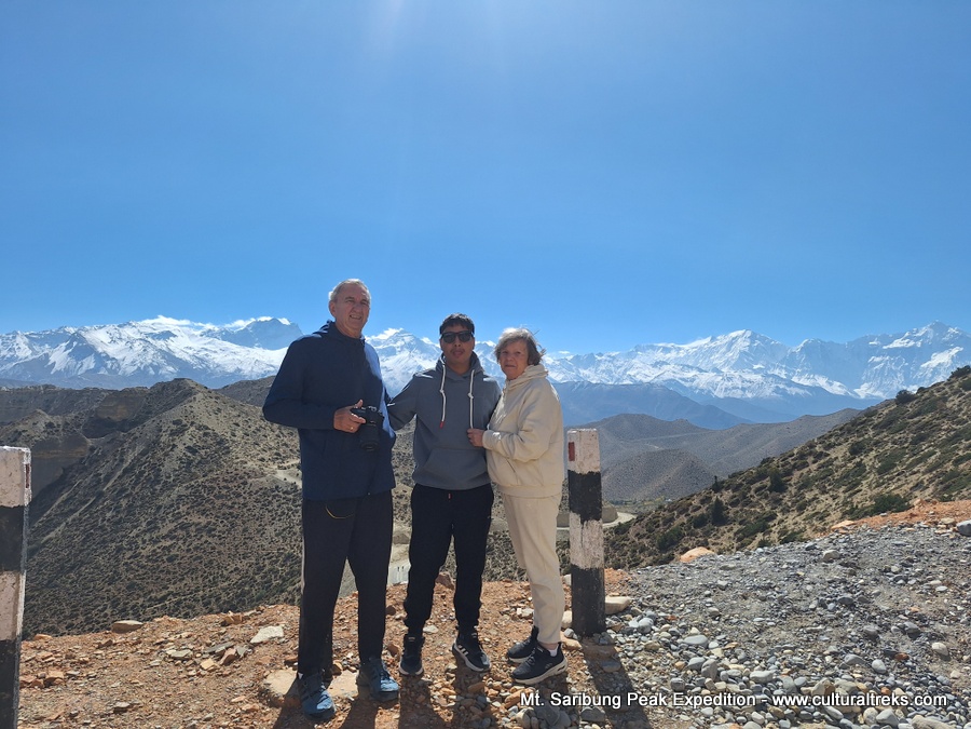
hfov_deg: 73.9
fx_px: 645
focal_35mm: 23
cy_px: 364
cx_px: 486
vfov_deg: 58.9
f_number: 1.8
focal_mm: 5.54
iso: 40
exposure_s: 1/3788
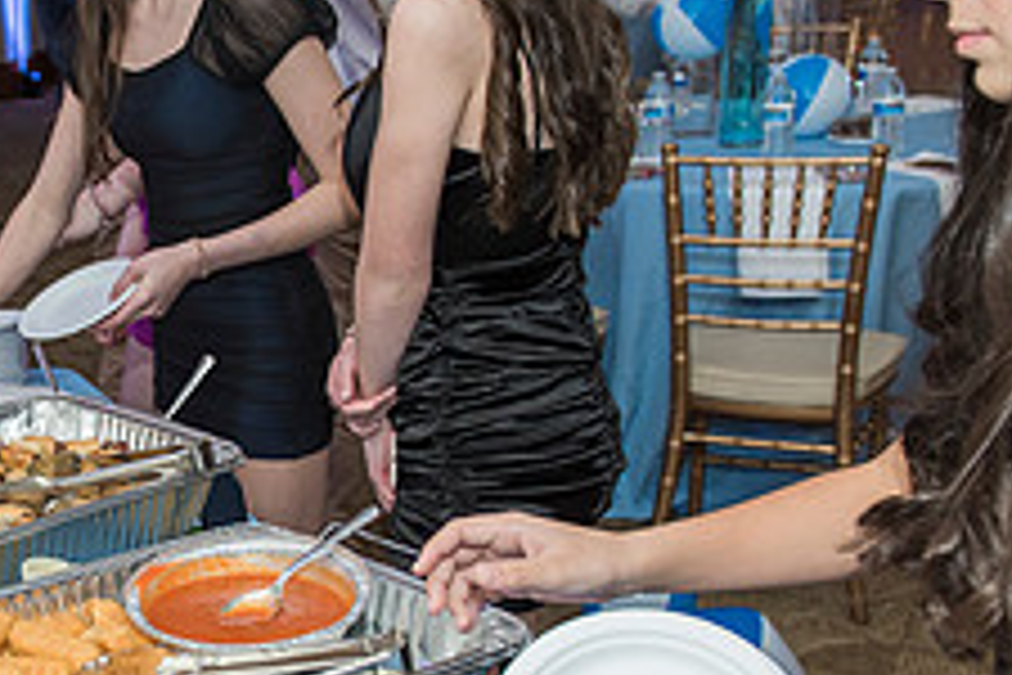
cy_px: 443
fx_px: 1743
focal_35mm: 62
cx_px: -22
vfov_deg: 21.8
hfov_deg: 30.0
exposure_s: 1/100
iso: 800
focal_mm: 24
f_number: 4
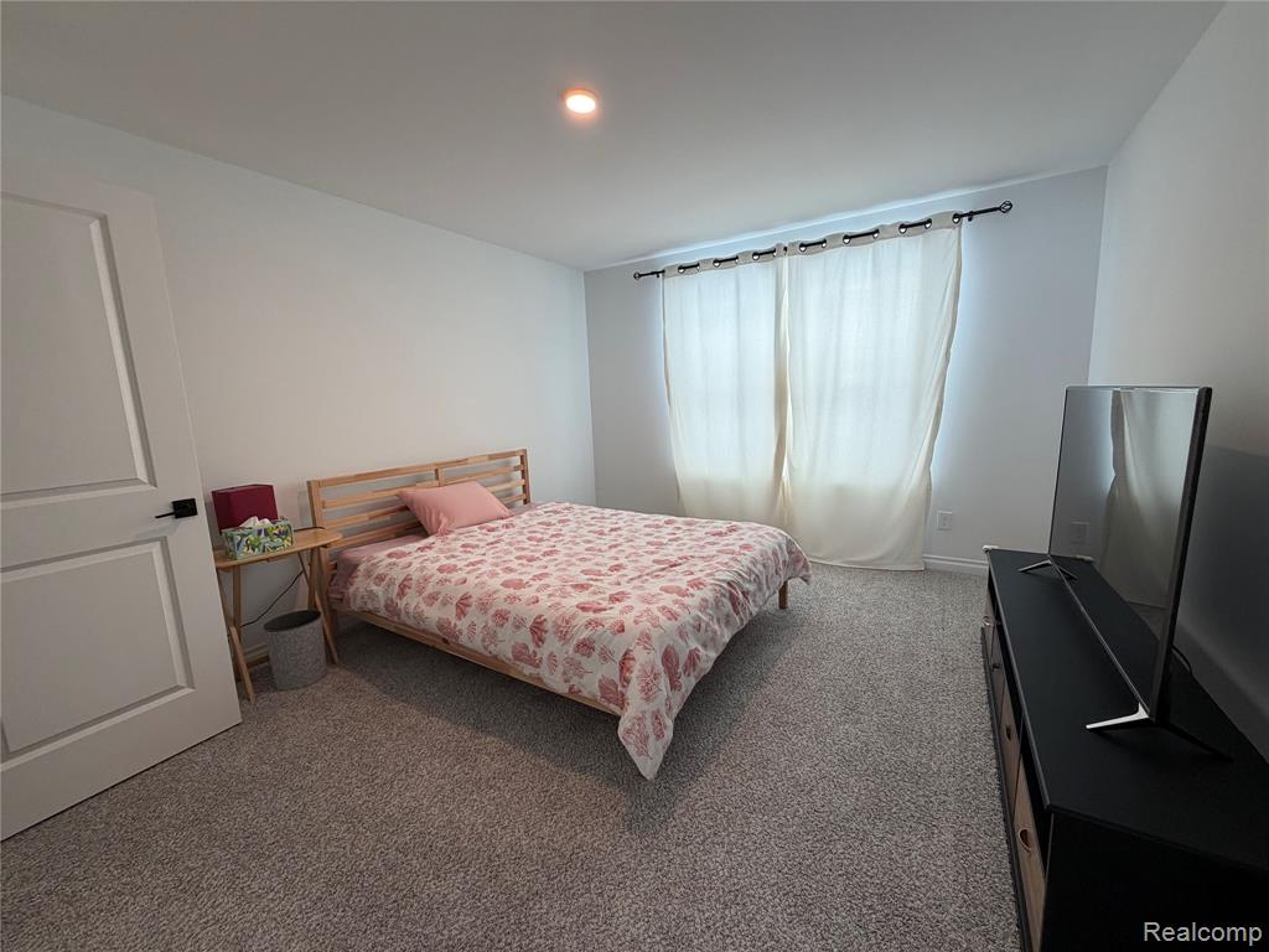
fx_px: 513
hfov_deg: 102.1
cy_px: 476
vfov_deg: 85.7
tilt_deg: -7.6
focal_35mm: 14
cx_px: 634
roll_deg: +2.1
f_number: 2.2
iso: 100
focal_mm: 2.22
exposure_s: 1/121
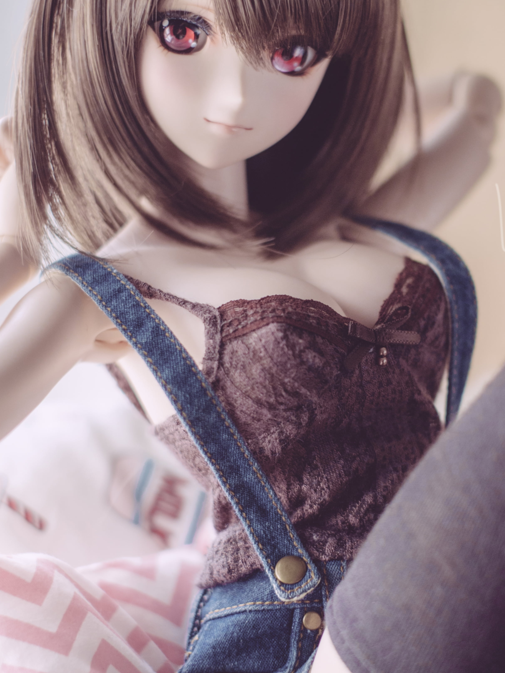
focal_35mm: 77
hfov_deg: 19.1
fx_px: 1498
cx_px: 319
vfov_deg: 25.3
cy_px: 355
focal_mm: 35
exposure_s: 1/200
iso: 640
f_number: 2
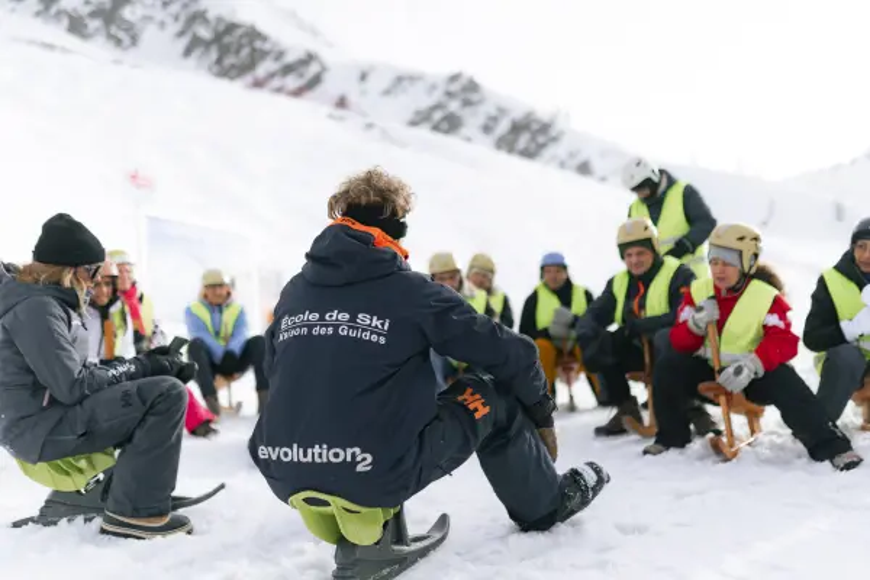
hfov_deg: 54.4
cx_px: 435
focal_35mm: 35
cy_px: 290
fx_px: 846
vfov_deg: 37.9
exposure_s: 1/6400
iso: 100
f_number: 1.4
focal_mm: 35
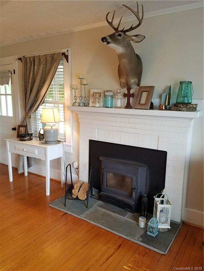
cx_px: 102
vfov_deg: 67.3
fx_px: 204
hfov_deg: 53.1
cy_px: 136
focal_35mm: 26
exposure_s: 1/24
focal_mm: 4.2
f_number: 1.7
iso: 125
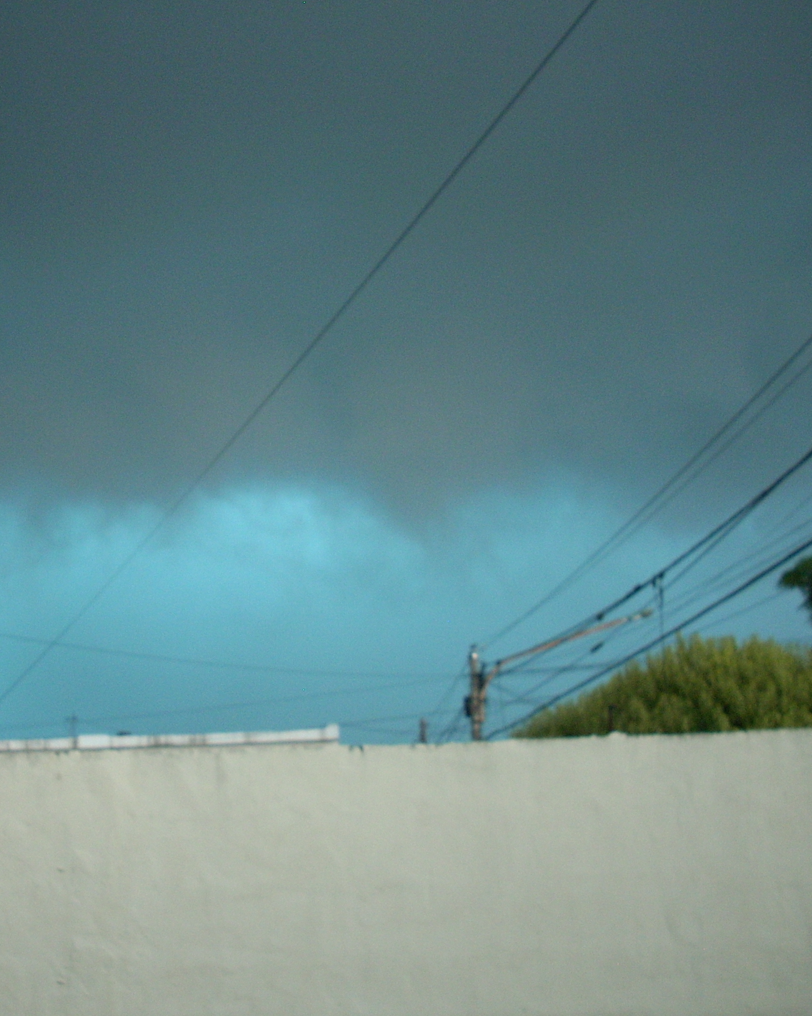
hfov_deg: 30.5
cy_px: 506
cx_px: 237
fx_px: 1472
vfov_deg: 38.1
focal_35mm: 49
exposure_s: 1/30
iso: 154
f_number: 2.8
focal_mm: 6.2
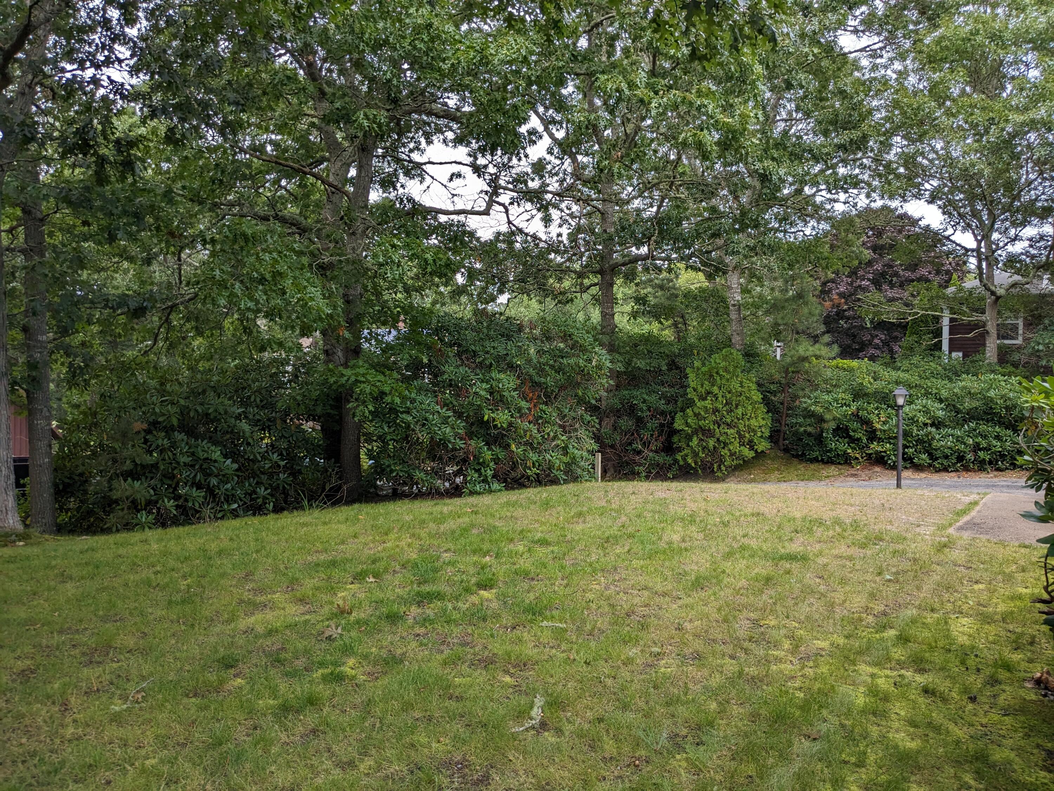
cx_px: 527
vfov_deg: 51.4
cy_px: 396
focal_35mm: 27
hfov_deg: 65.3
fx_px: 822
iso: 49
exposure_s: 1/1170
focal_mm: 4.38
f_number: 1.73
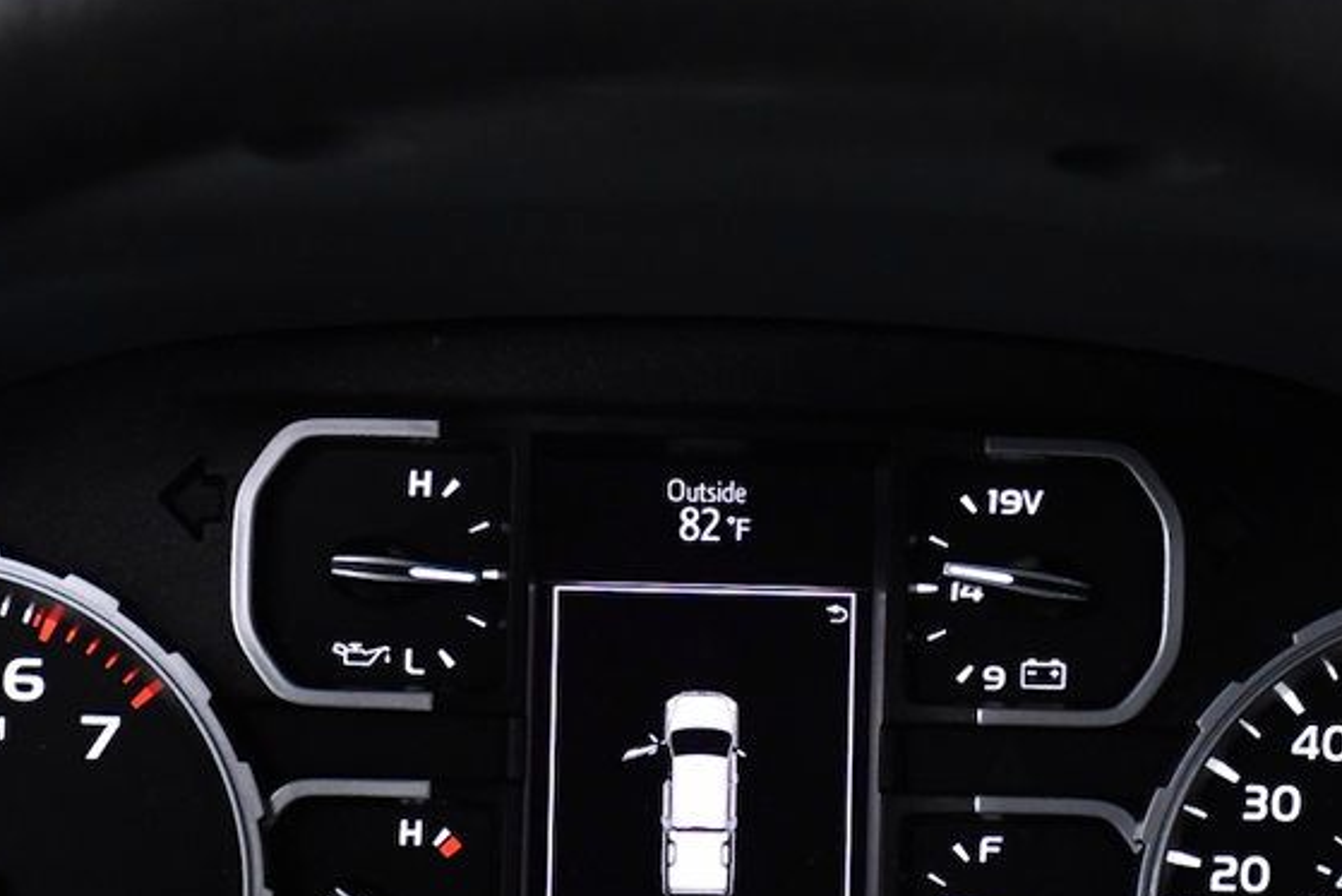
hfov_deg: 15.5
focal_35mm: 132
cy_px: 748
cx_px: 699
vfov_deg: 10.4
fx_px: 4922
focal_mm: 48
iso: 2500
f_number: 4.5
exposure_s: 1/160
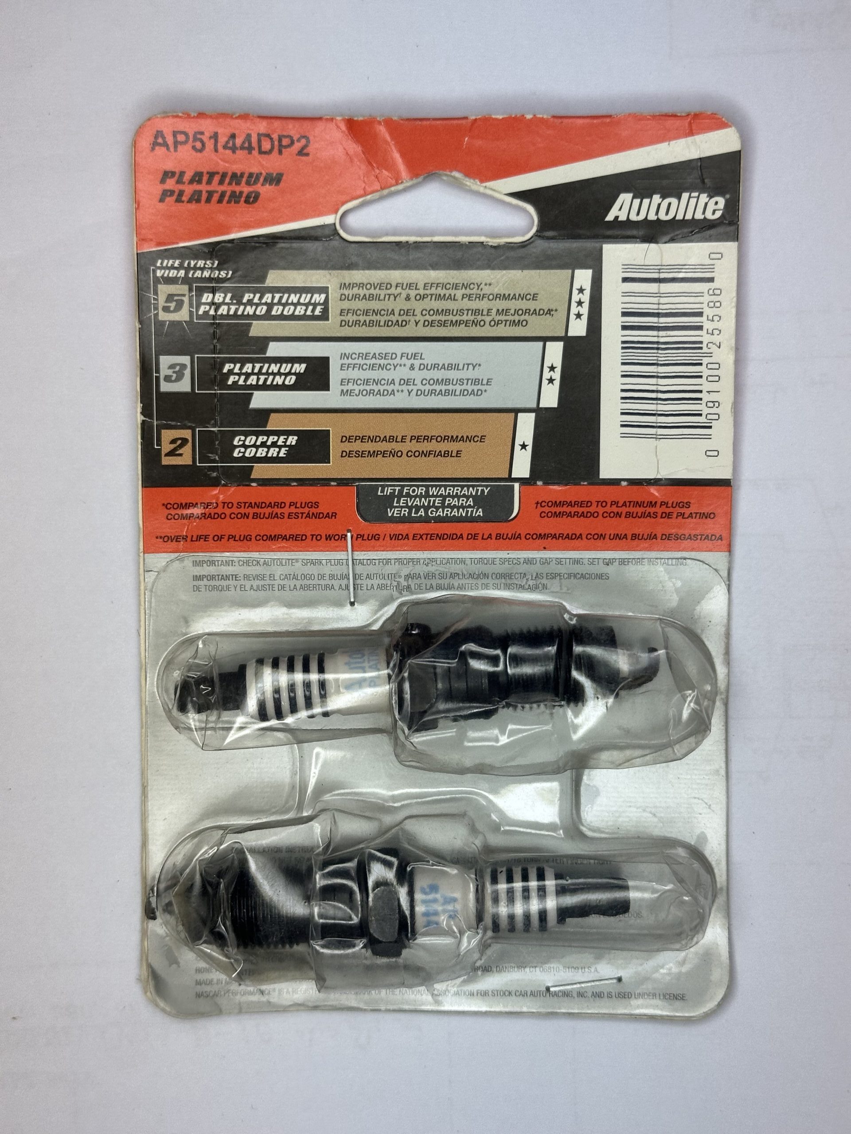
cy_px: 567
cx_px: 426
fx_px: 1573
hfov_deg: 30.3
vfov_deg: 39.7
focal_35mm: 48
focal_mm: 6.86
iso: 50
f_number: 1.78
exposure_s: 1/227
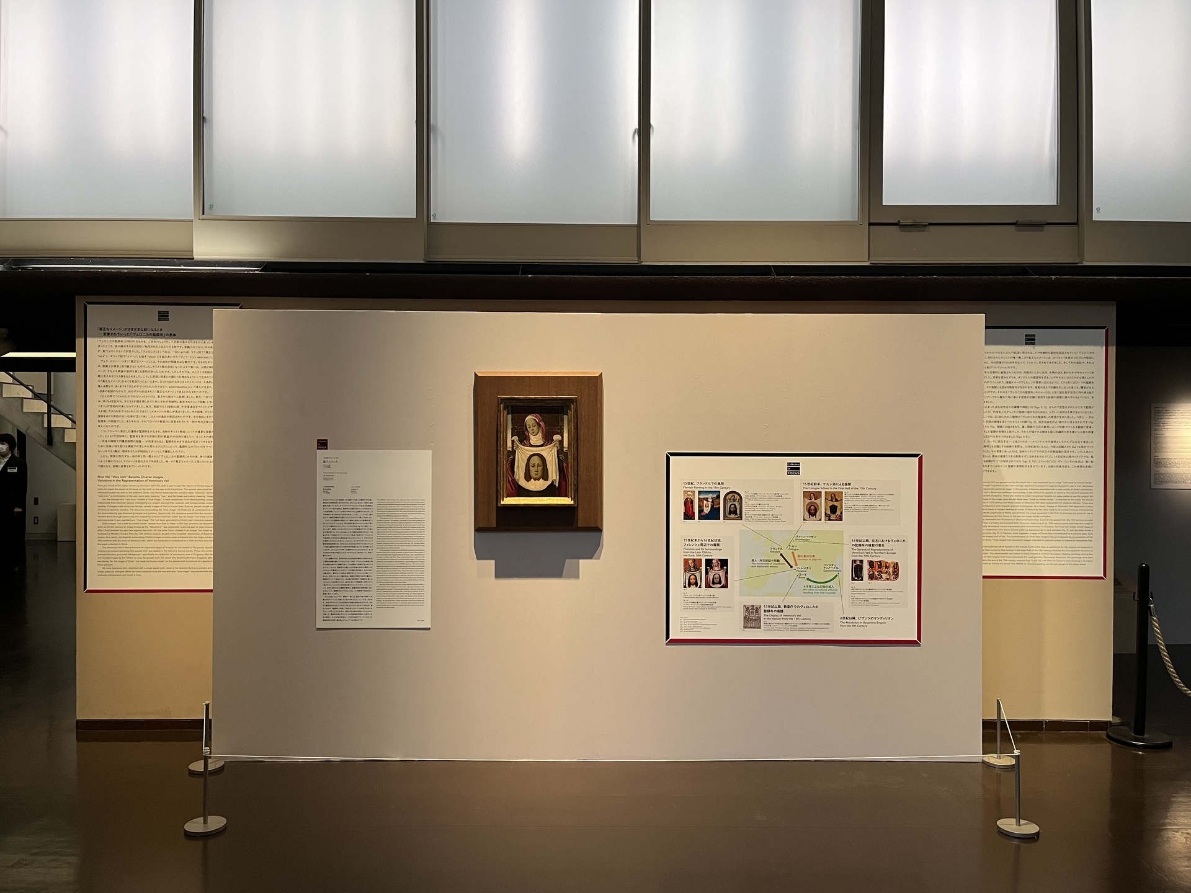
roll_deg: -0.2
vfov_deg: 53.1
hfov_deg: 67.3
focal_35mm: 26
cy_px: 446
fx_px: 895
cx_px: 596
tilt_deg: +0.2
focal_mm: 5.1
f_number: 1.6
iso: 125
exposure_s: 1/50
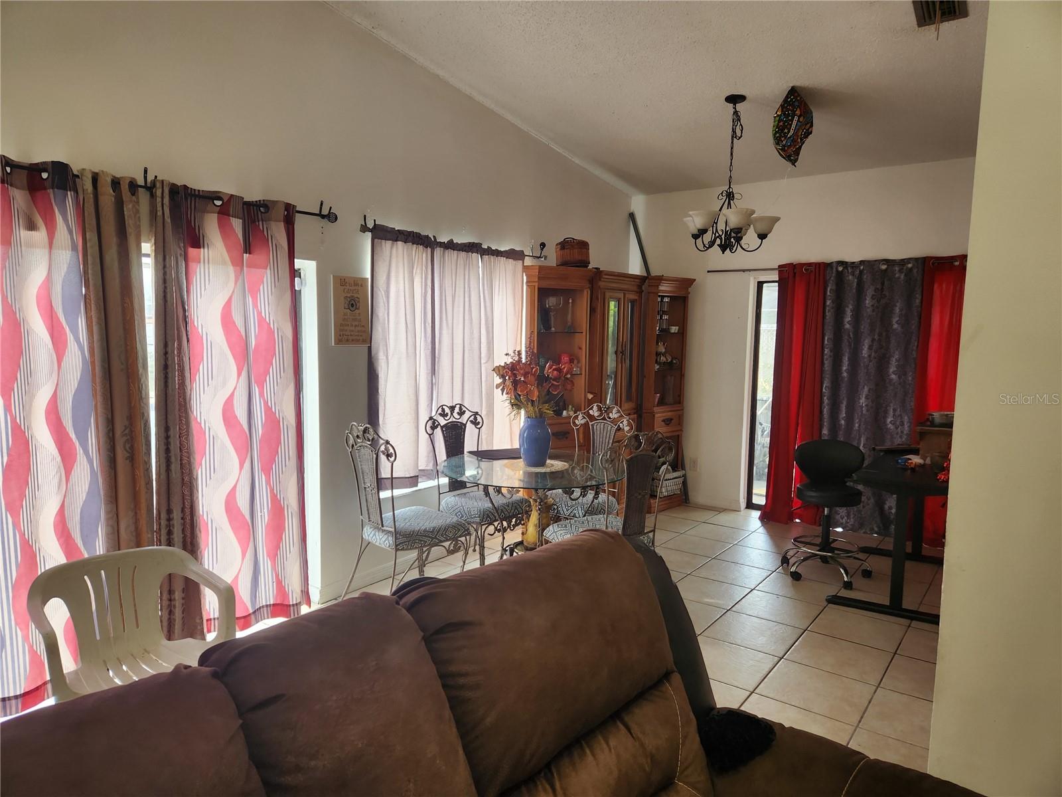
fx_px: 706
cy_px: 398
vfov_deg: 58.9
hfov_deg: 73.9
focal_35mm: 23
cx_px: 531
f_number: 1.8
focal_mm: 5.4
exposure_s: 1/120
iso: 100
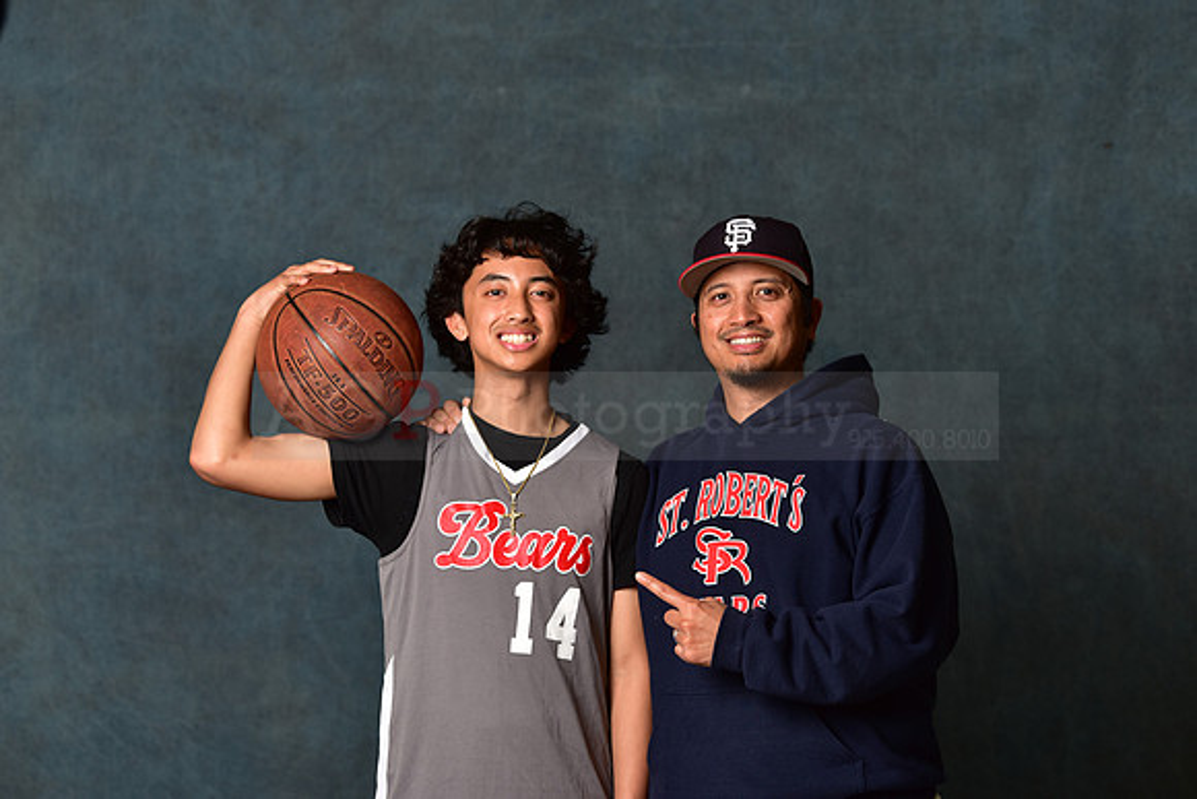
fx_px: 3658
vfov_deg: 12.5
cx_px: 598
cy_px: 400
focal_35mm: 110
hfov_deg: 18.6
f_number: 4.5
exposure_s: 1/160
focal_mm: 110
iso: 200
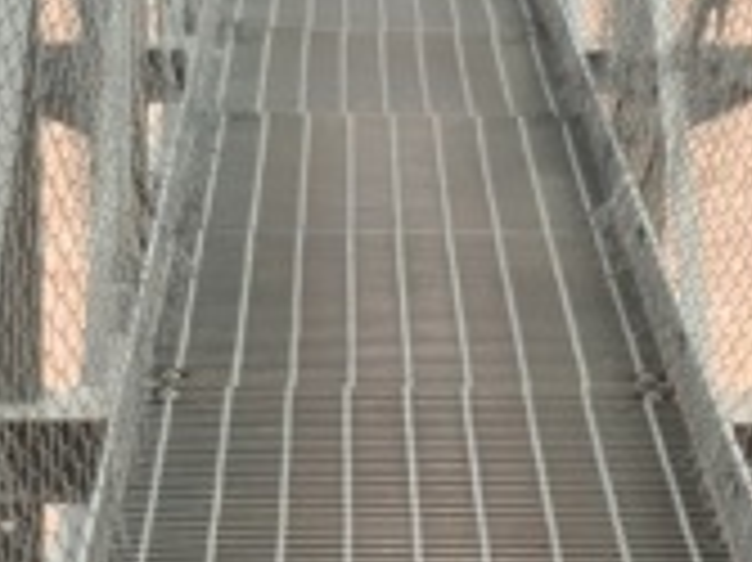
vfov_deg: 11.9
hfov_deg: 16.0
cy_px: 9
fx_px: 2670
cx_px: 311
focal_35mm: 123
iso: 50
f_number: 2.2
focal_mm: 2.87
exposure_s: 1/121
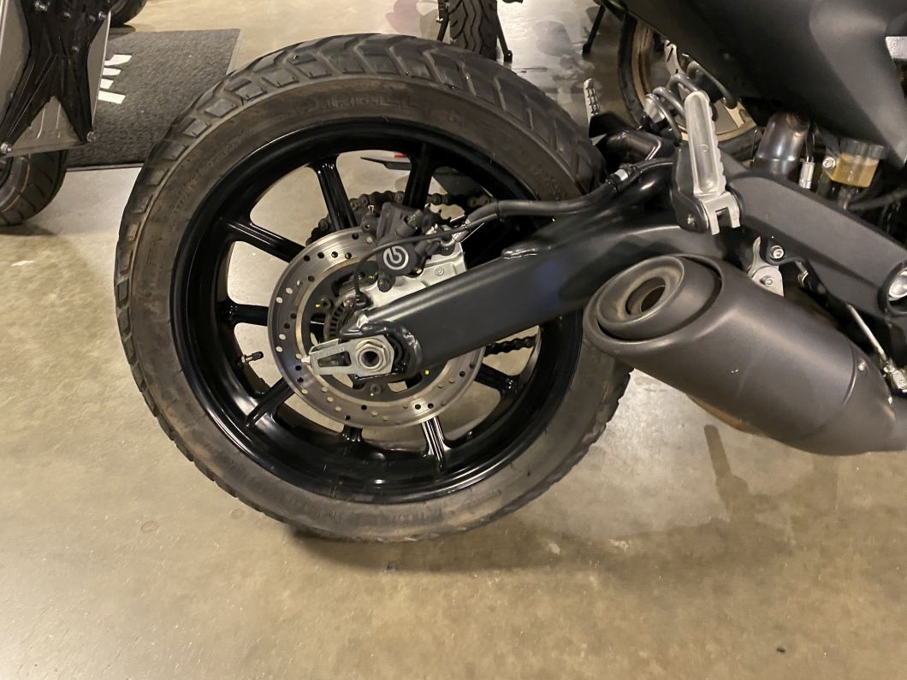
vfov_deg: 53.1
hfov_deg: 67.3
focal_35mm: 26
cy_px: 340
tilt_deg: -40.4
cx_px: 454
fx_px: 681
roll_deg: -1.8
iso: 500
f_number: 1.8
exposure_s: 1/25
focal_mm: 4.25
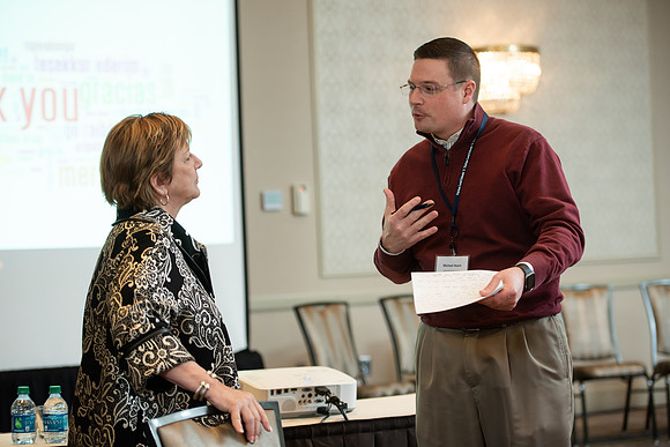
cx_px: 335
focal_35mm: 85
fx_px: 1582
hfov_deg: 23.9
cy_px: 224
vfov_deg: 16.1
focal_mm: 85
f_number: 3.2
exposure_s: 1/160
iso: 1250
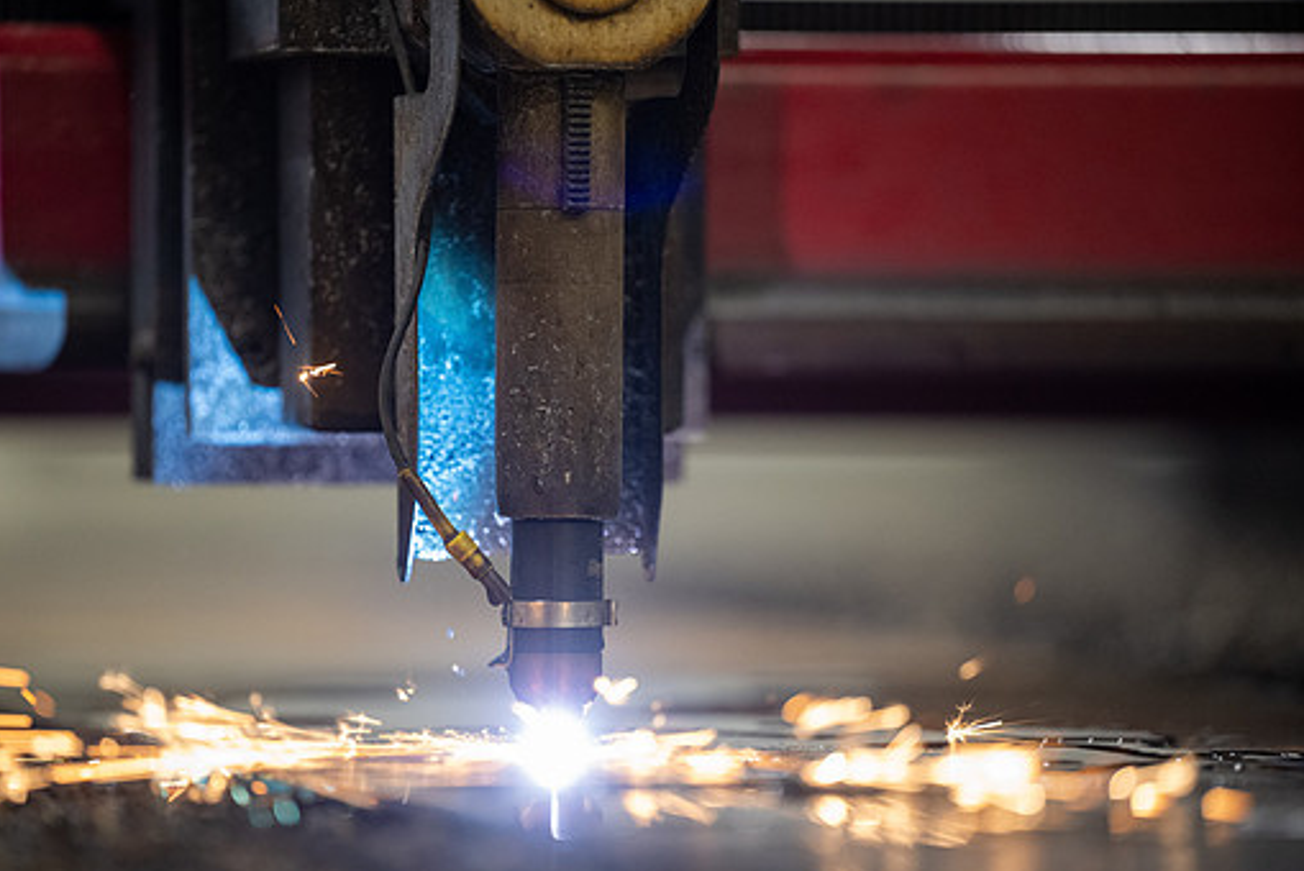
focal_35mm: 234
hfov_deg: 8.8
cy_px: 421
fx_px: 8480
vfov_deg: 5.9
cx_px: 579
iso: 2500
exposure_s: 1/400
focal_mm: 200
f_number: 2.8
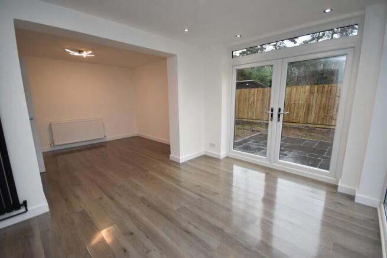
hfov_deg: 100.4
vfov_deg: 77.4
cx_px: 194
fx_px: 161
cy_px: 129
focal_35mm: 15
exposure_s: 1/125
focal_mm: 10
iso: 800
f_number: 4
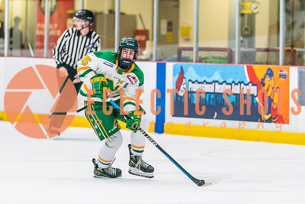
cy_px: 93
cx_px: 136
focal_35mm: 349
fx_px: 2959
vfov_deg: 3.9
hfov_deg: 5.9
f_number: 2.8
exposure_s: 1/1250
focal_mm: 168
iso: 3200
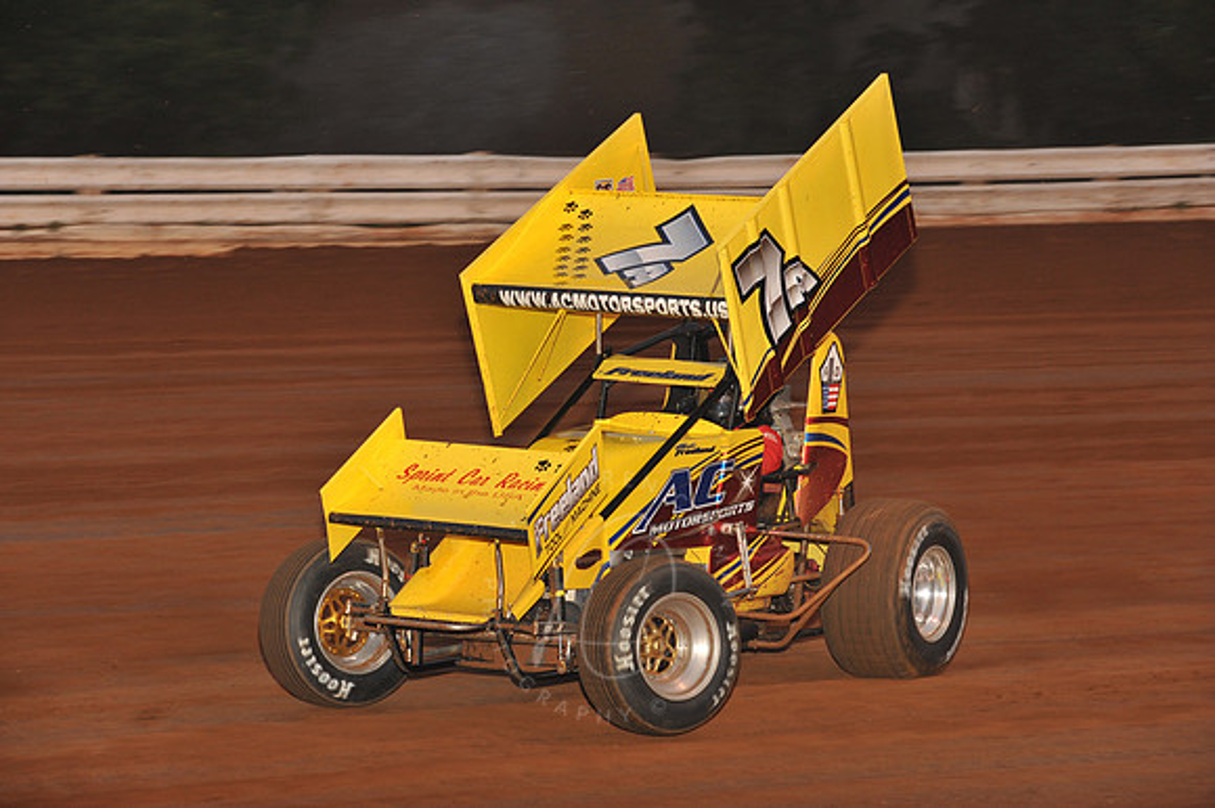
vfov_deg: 10.1
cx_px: 608
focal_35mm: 135
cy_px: 404
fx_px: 4553
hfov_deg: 15.2
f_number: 7.1
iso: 1000
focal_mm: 135
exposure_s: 1/320
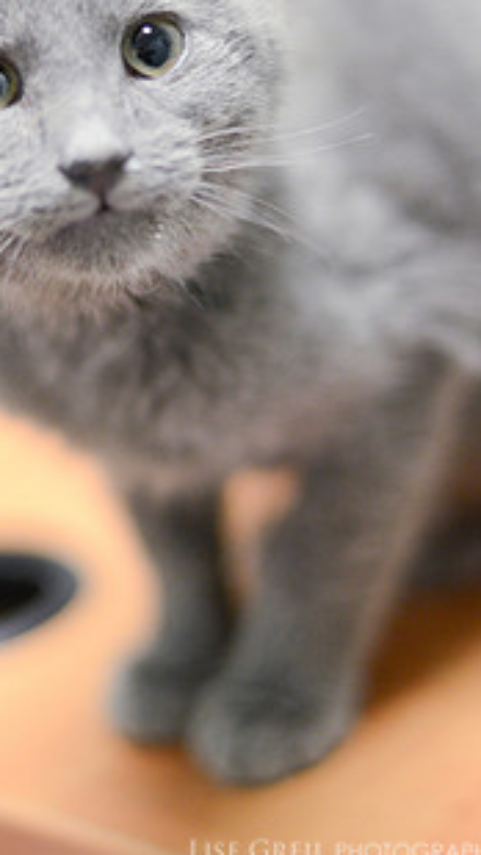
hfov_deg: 10.6
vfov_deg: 18.7
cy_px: 291
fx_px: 2583
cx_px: 133
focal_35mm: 114
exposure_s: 1/160
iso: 1000
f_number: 1.4
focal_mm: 50
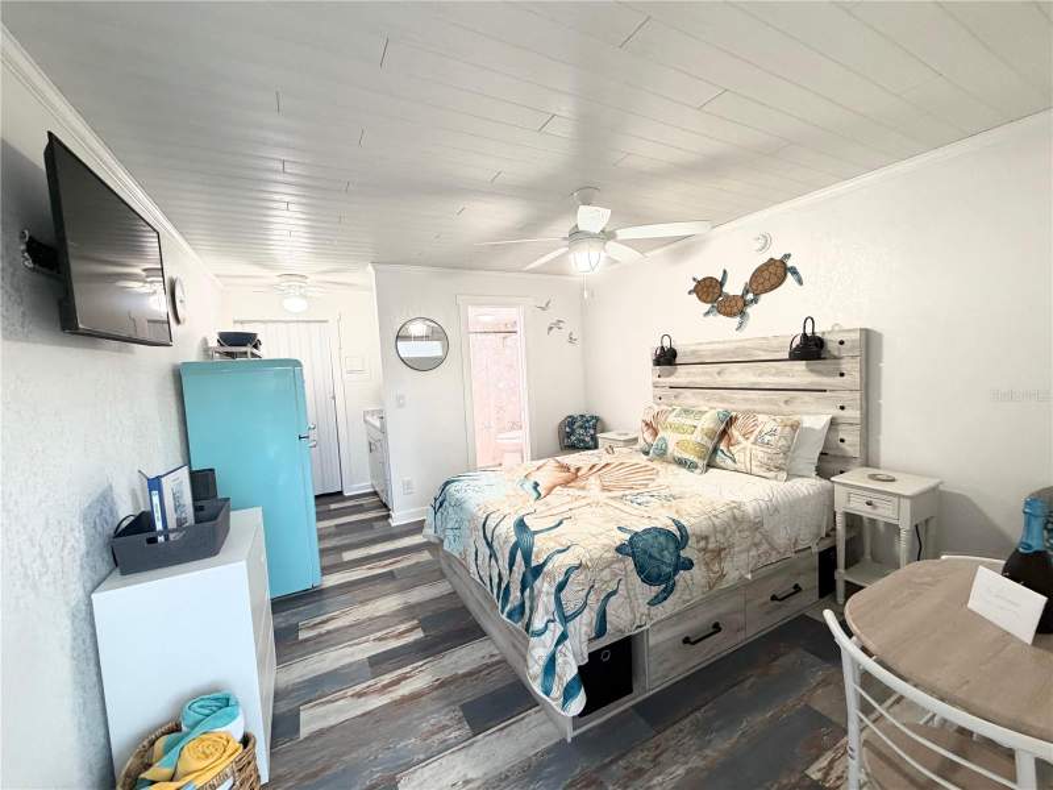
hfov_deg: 102.1
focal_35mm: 14
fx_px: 426
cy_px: 395
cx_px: 526
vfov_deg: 85.7
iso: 250
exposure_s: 1/60
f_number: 2.2
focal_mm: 2.22
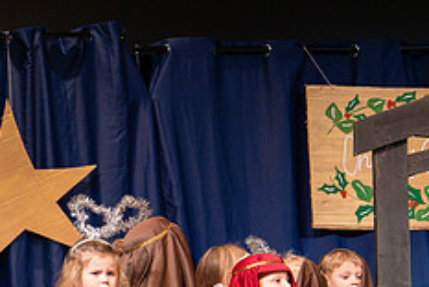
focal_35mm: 214
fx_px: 2553
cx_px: -182
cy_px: 187
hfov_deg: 9.4
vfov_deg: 6.4
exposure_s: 1/160
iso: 1000
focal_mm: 70
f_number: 2.8
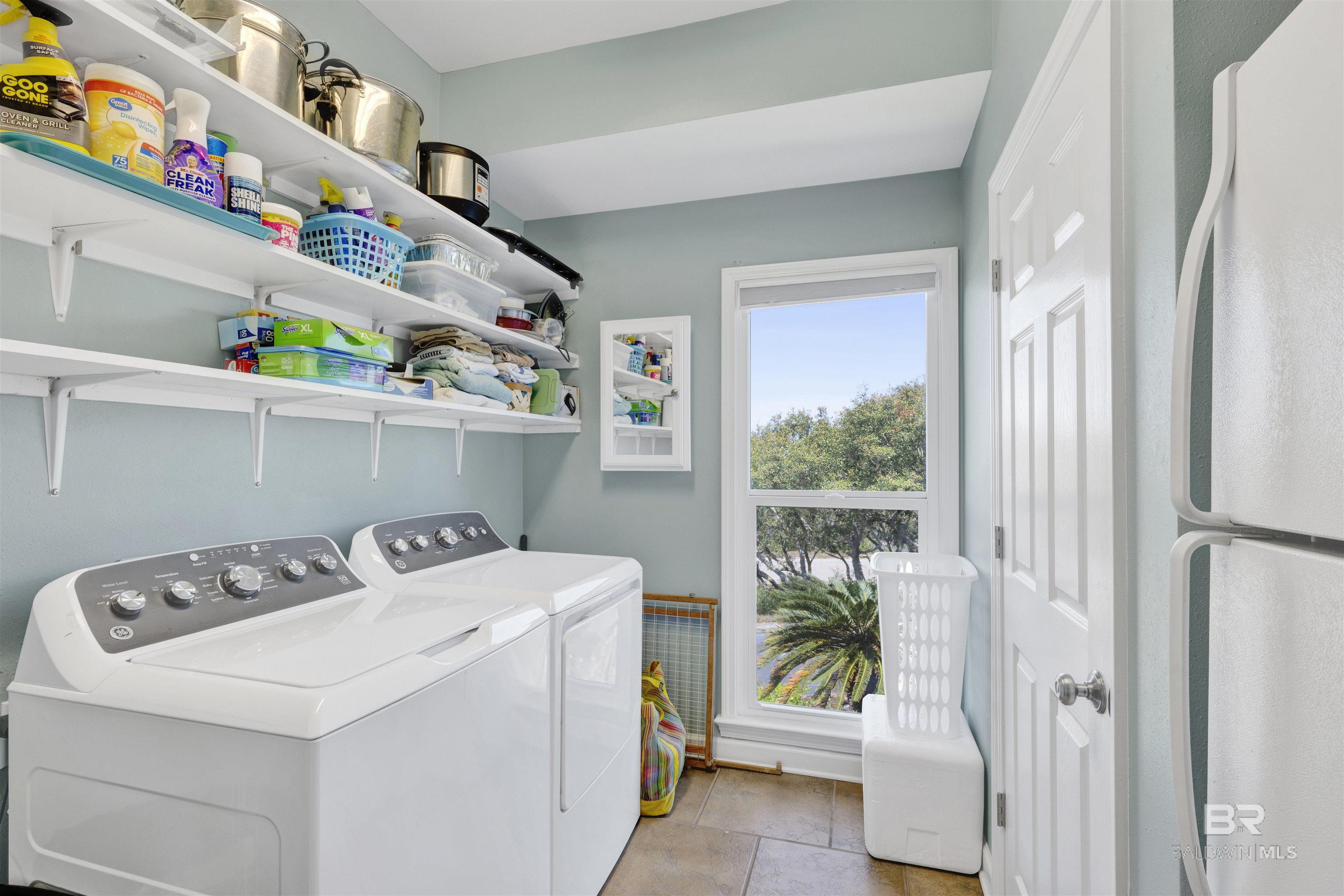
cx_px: 672
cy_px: 448
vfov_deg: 73.7
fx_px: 597
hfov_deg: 96.7
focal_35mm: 16
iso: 400
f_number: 11
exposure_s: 1/15
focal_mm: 16
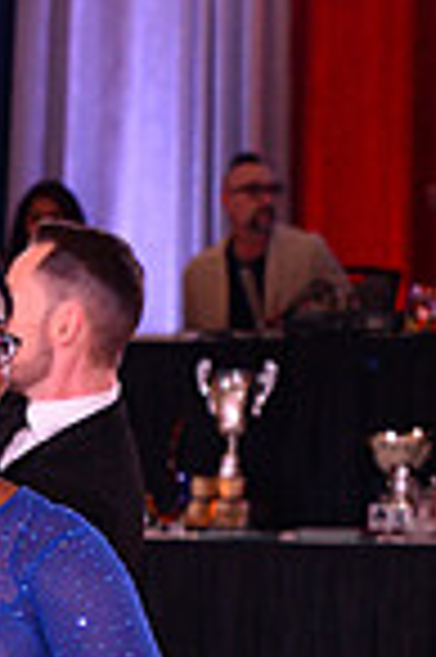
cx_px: -339
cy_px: 896
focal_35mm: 297
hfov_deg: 4.6
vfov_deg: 6.9
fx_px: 5408
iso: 2500
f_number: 6.3
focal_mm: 75
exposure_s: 1/250
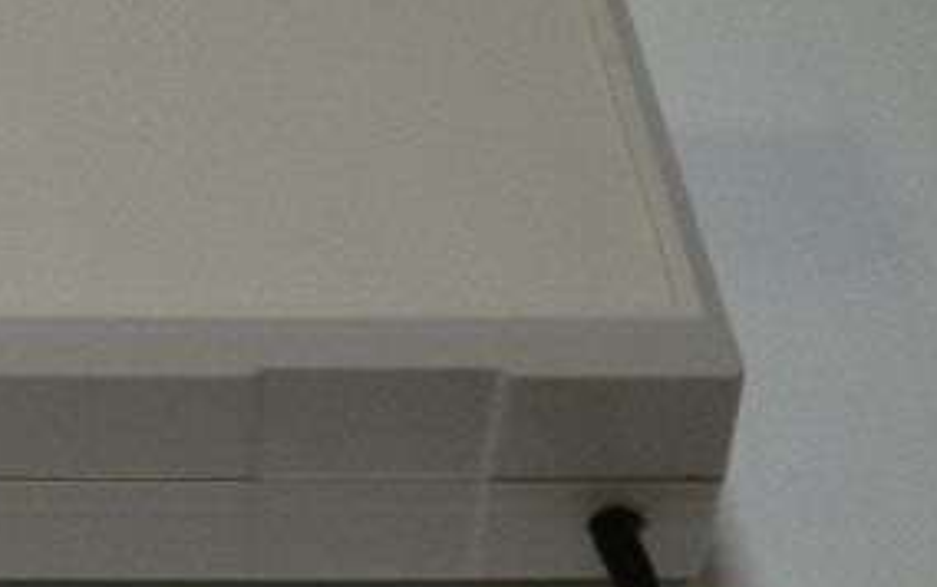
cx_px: -53
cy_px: 518
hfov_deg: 16.4
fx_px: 3169
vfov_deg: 10.5
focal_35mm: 124
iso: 312
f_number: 3.9
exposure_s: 1/62.5
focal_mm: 9.3
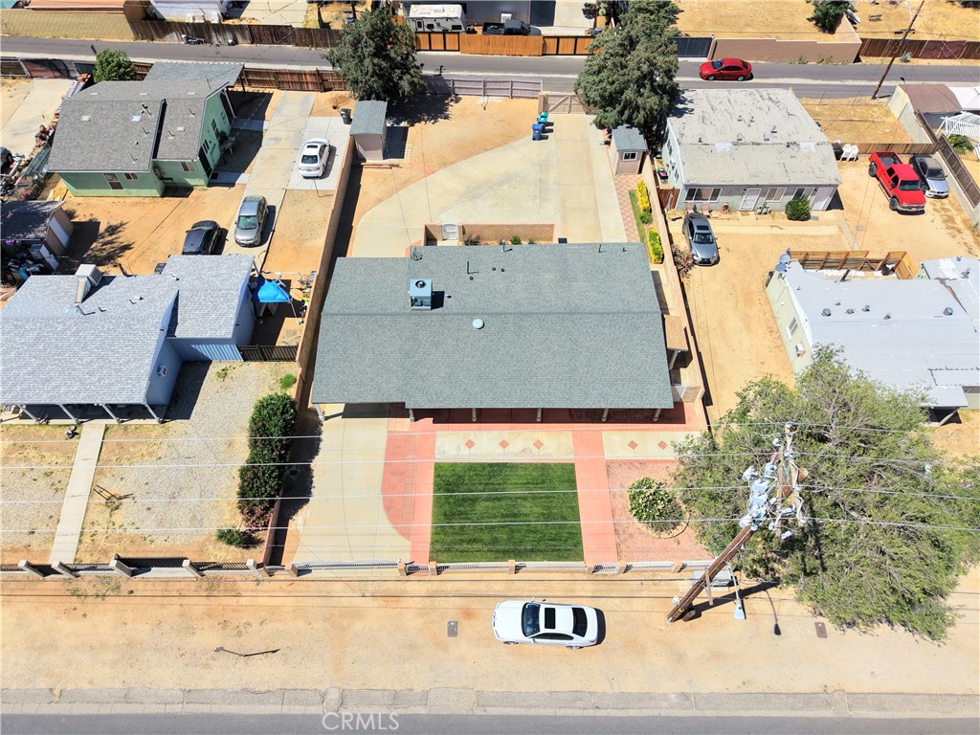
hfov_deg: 71.6
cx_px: 490
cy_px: 368
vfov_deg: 56.8
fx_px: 679
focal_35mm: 24
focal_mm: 8.67
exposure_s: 1/6000
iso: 140
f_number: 1.8
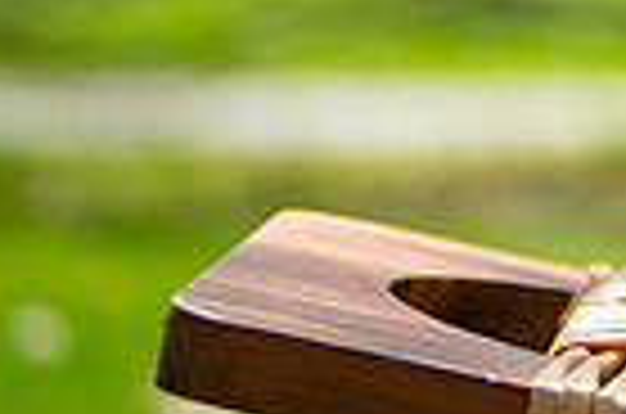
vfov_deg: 3.7
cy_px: -434
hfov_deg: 5.5
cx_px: 1344
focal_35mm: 368
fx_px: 6384
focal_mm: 80
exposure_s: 1/3200
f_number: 2.8
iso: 320
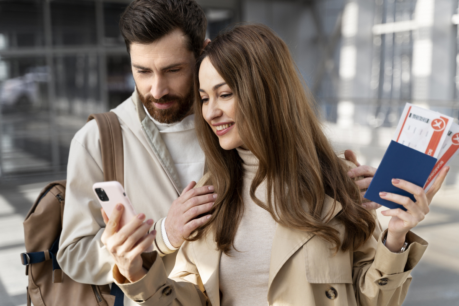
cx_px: 230
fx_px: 765
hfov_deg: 33.4
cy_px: 153
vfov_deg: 22.6
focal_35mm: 60
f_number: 2.8
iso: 160
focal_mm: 60
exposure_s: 1/640
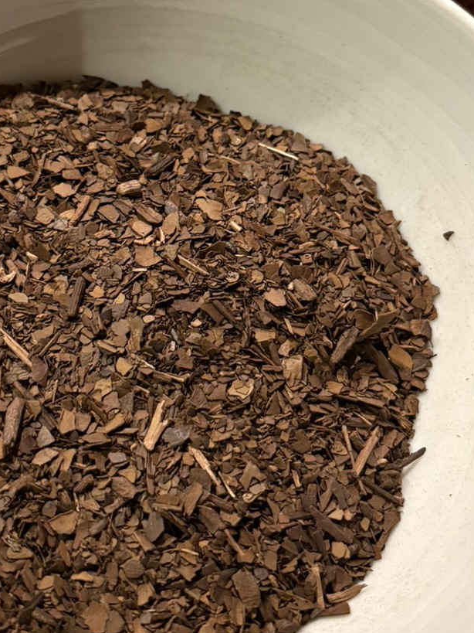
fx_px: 1187
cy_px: 123
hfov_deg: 22.6
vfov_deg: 29.1
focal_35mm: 65
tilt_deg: -54.8
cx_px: 193
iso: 400
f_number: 1.6
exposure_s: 1/33
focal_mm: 5.96
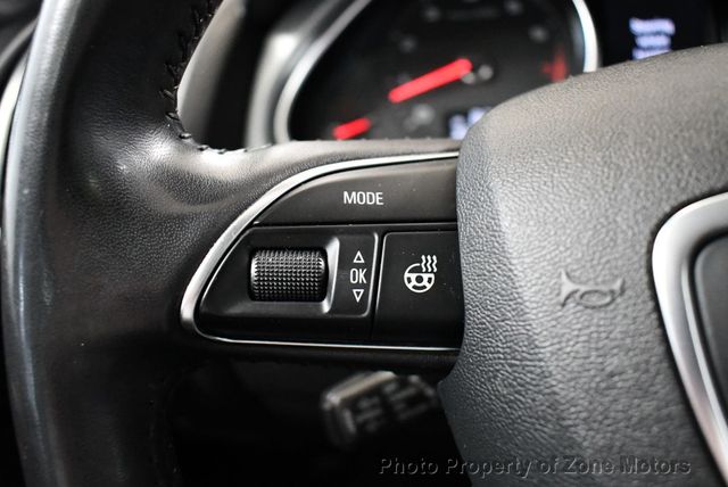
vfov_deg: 36.9
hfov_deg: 53.1
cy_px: 244
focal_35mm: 36
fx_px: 729
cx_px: 364
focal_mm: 18
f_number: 3.5
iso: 5600
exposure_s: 1/60
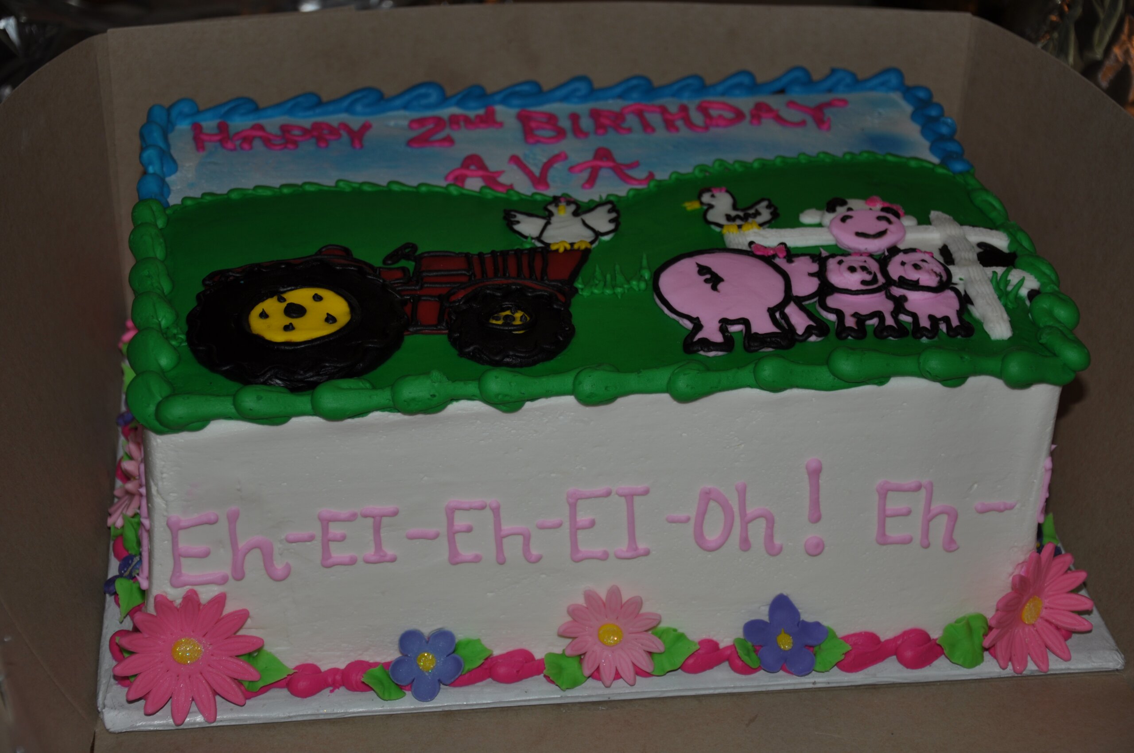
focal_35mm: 75
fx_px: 2359
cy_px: 376
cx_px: 567
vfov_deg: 18.1
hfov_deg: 27.0
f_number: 5
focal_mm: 50
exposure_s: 1/200
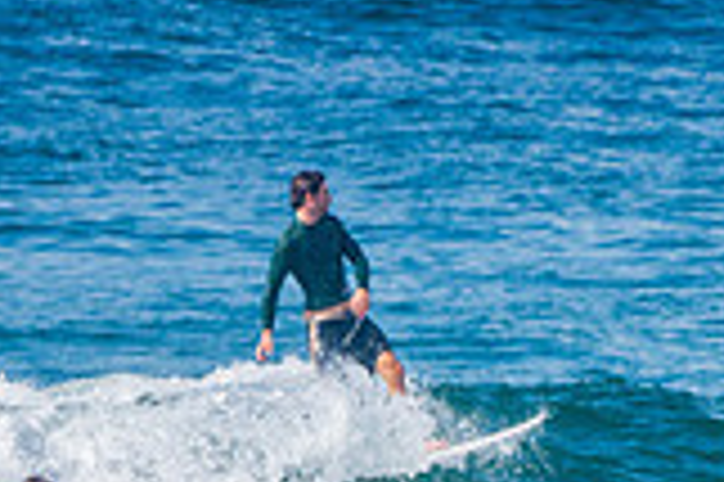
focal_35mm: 1806
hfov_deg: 1.1
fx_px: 36283
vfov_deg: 0.8
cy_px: 655
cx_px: 139
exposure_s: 1/2000
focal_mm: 500
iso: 200
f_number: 5.6
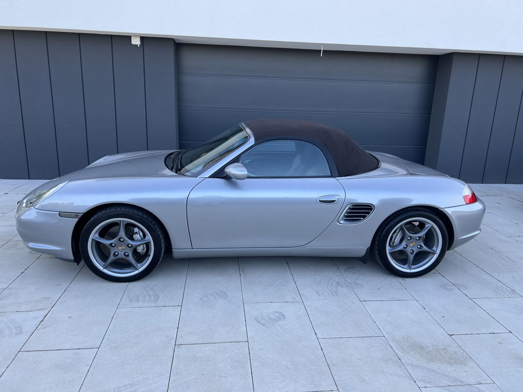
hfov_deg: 67.3
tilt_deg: -14.9
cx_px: 262
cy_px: 196
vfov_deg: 53.1
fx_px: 393
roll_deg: -2.7
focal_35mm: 26
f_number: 1.5
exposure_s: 1/486
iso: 50
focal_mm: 5.7
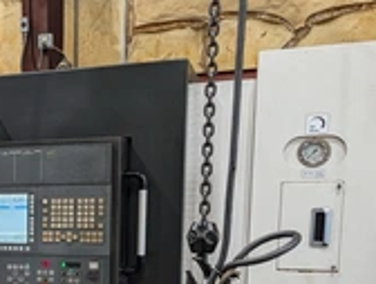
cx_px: -43
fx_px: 621
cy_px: 283
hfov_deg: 30.1
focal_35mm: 57
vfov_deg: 24.6
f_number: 1.68
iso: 19
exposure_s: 1/62.3
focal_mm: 6.9
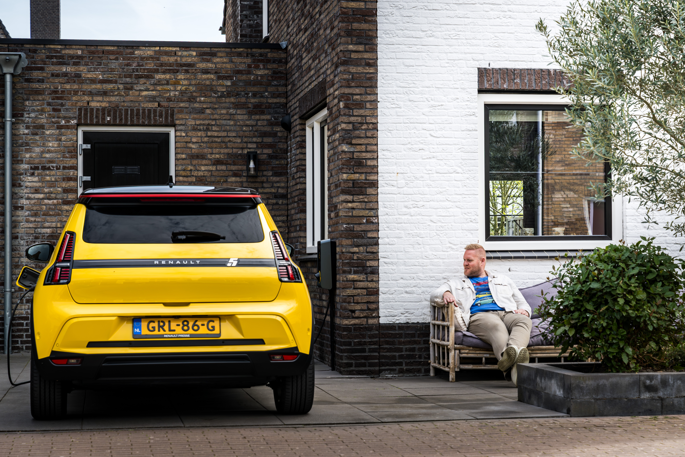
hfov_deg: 28.5
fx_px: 1351
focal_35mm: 71
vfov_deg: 19.2
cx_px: 341
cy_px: 230
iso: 200
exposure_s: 1/160
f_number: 6.3
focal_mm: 70
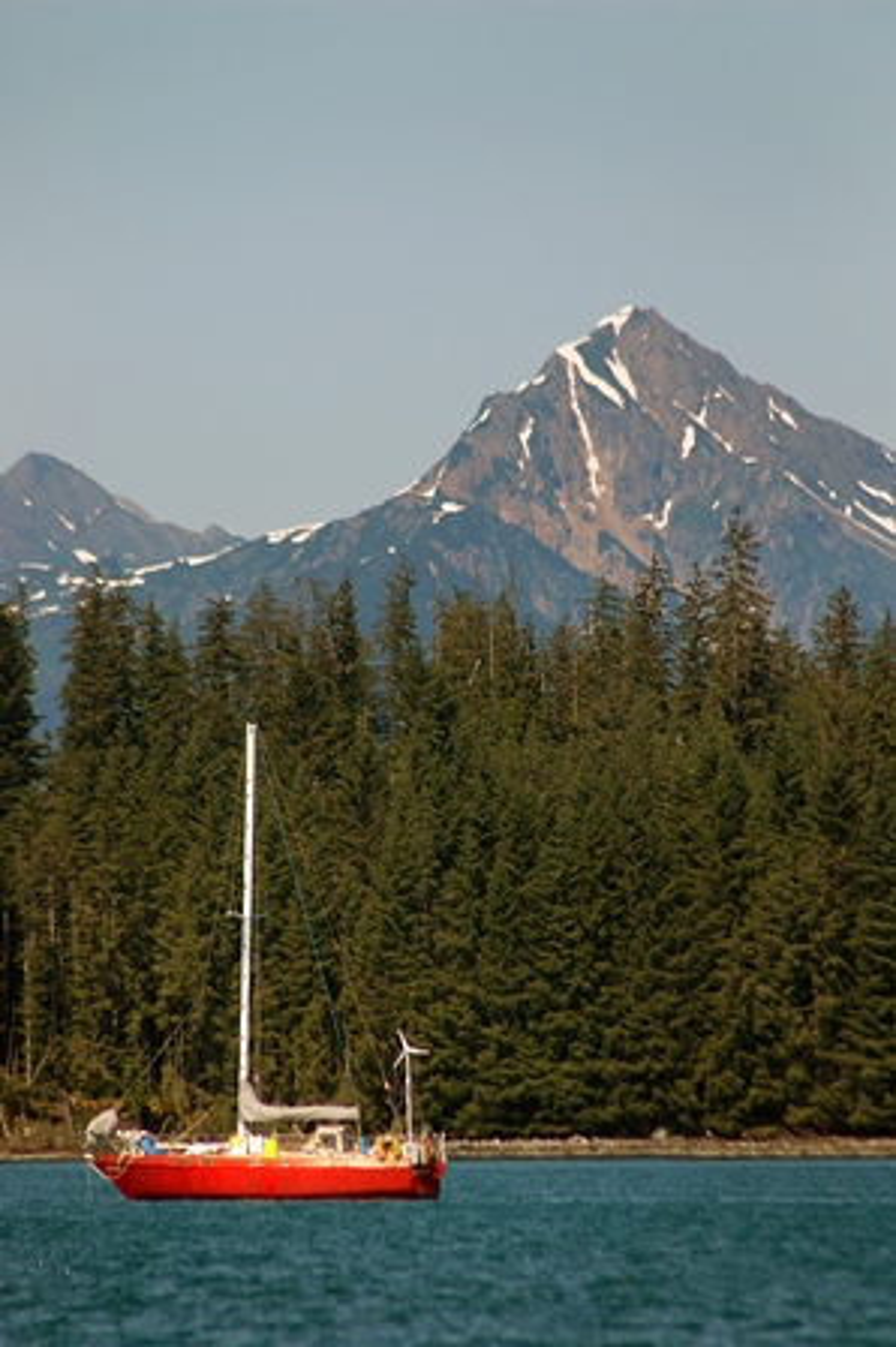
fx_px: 13460
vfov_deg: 5.7
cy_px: 674
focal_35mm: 360
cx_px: 448
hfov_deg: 3.8
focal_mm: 240
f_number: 5.3
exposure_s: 1/1250
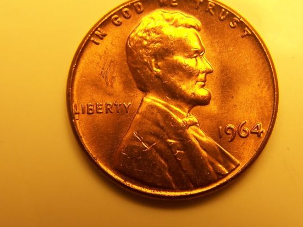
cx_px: 175
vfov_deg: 21.3
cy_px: 98
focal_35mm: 69
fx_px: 604
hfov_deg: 28.1
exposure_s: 1/30
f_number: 2.8
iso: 80
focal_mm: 6.3
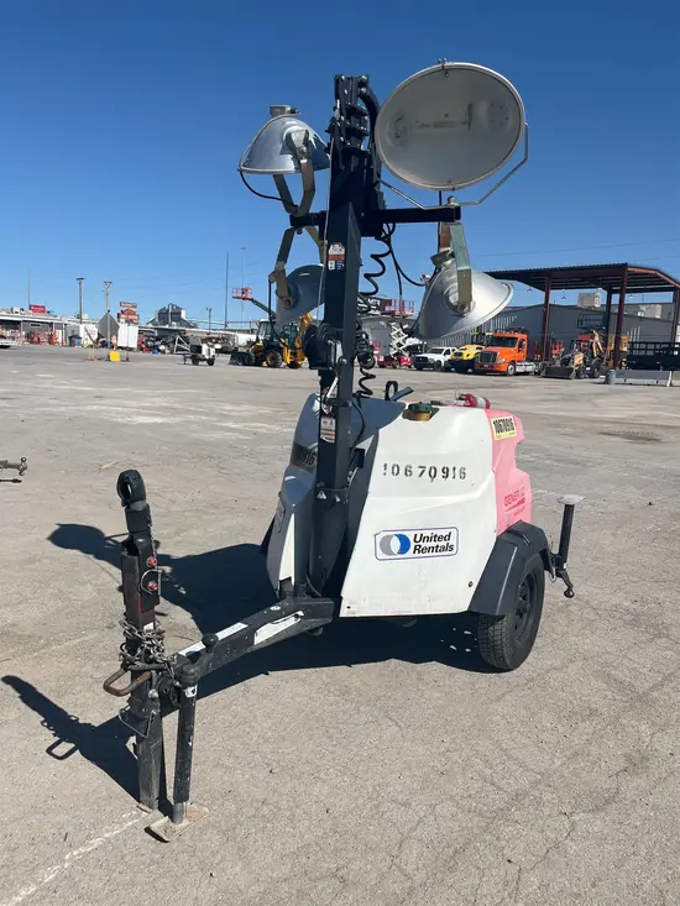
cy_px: 453
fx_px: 681
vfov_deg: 67.3
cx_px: 340
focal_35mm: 26
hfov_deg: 53.1
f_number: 1.6
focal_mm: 5.1
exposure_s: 1/6897
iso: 50
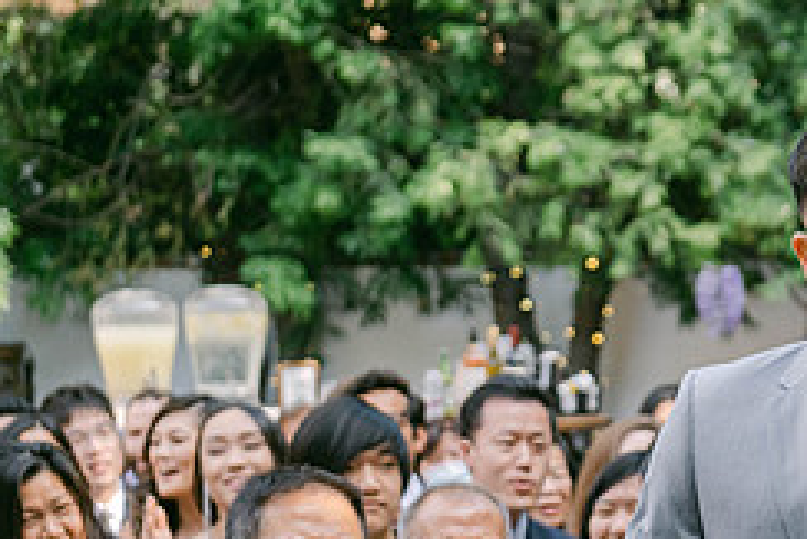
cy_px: 613
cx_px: 840
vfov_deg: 7.7
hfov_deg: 11.4
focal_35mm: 178
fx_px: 3992
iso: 320
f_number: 2.8
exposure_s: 1/160
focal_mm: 50
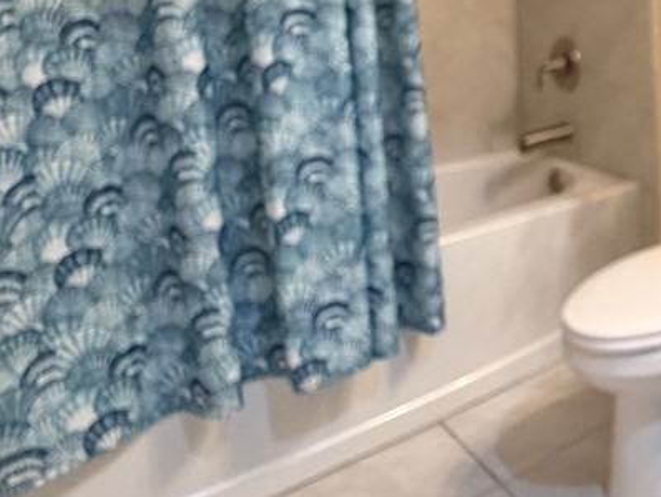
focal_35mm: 36
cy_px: 23
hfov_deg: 40.4
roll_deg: +1.0
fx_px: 688
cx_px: 742
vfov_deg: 36.5
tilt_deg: -4.5
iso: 500
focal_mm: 2.22
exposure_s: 1/60
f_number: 2.2
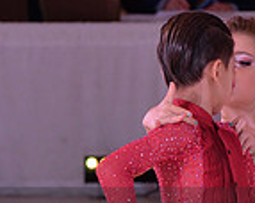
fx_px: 5449
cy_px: 248
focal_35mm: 723
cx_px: 224
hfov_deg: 2.7
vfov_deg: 2.1
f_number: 7.1
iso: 2000
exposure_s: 1/250
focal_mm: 190
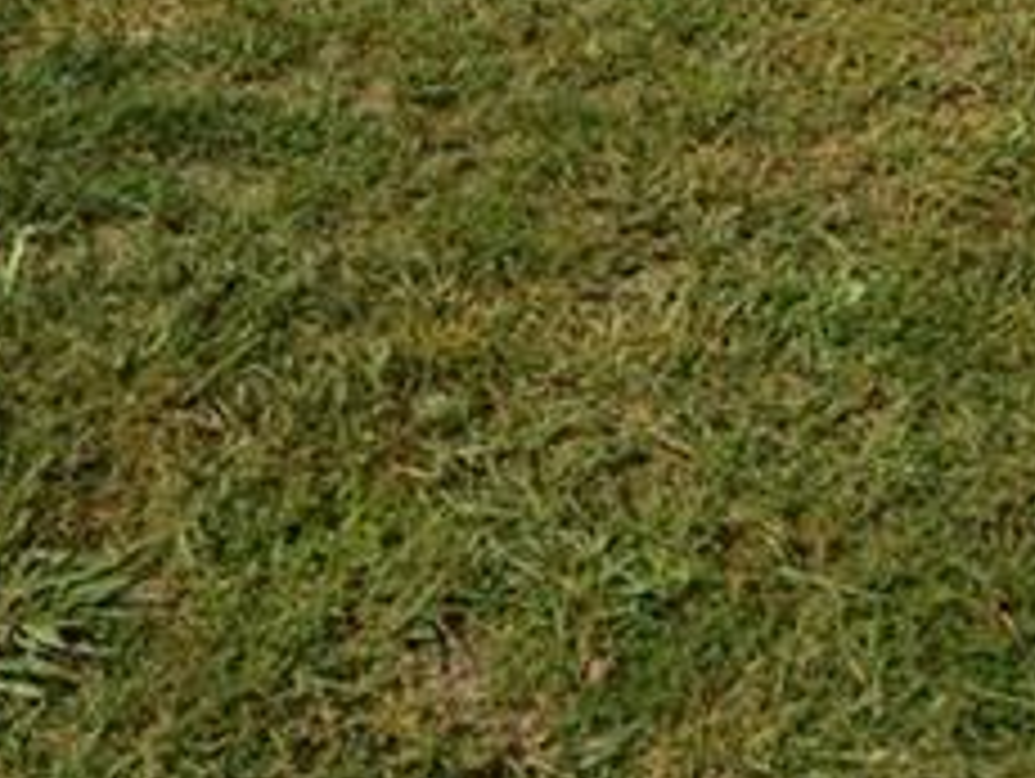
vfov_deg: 18.8
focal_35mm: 64
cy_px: -544
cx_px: 580
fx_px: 1916
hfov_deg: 30.2
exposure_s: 1/500
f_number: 11
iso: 320
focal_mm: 10
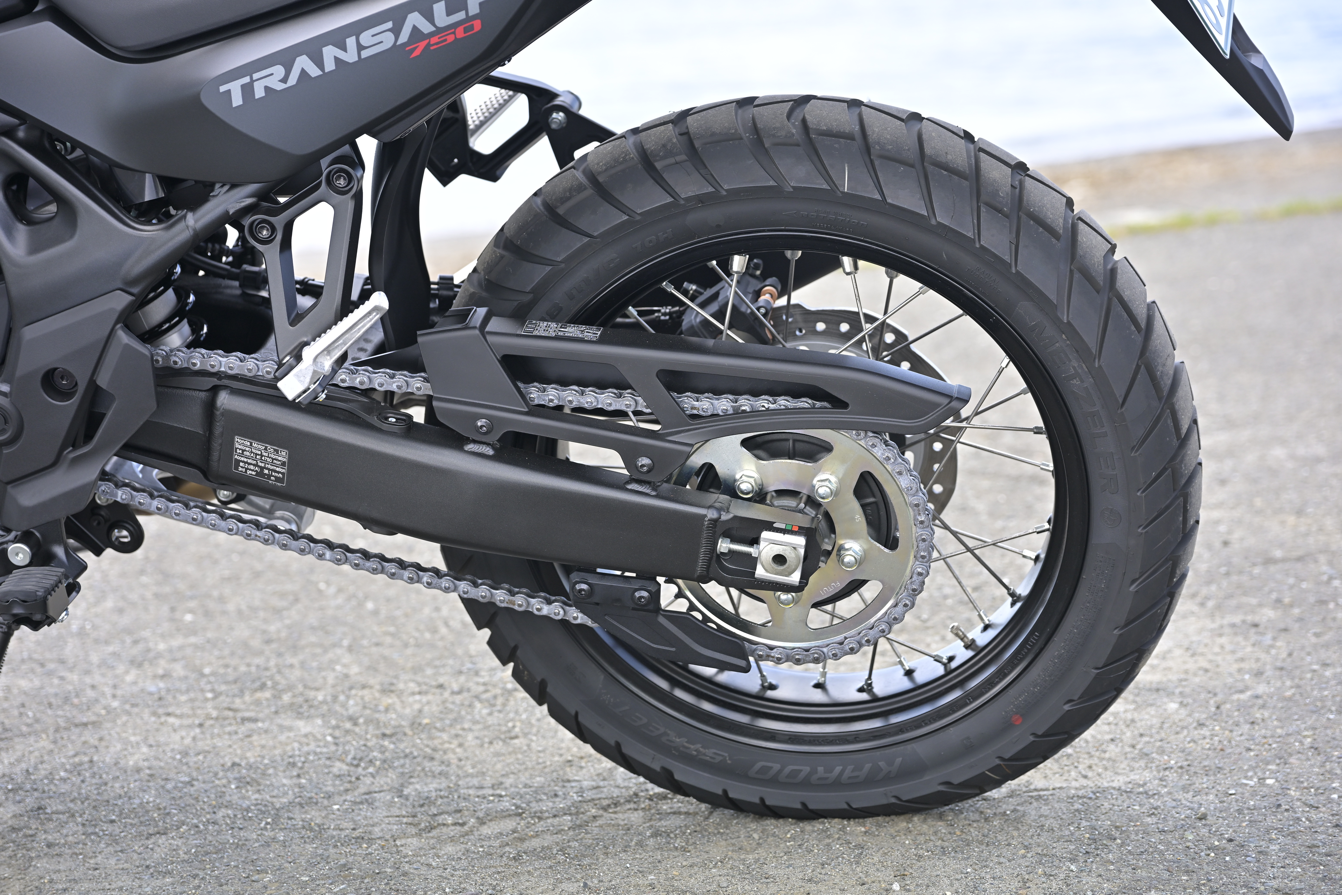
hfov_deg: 23.6
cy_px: 448
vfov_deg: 15.9
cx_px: 671
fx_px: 3206
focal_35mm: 86
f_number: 4.5
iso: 250
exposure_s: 1/400
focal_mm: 86
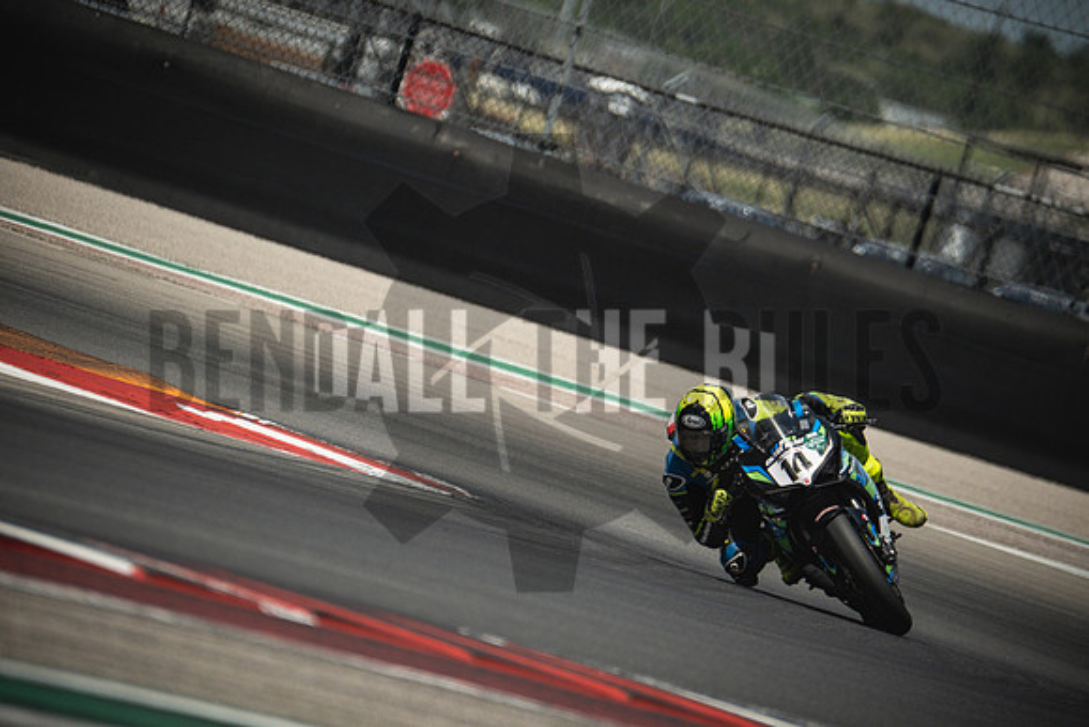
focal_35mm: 600
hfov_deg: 3.4
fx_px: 18153
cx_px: 544
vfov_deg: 2.3
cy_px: 364
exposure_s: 1/2000
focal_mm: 400
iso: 640
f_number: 5.6
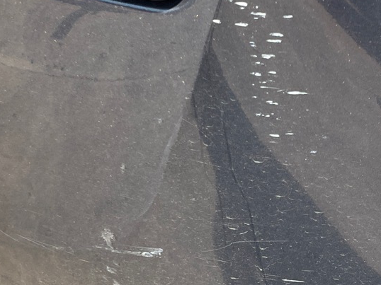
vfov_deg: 16.9
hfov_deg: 22.2
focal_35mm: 87
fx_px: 957
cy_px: 198
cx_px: 313
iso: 32
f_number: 1.6
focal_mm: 4.2
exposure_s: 1/1171
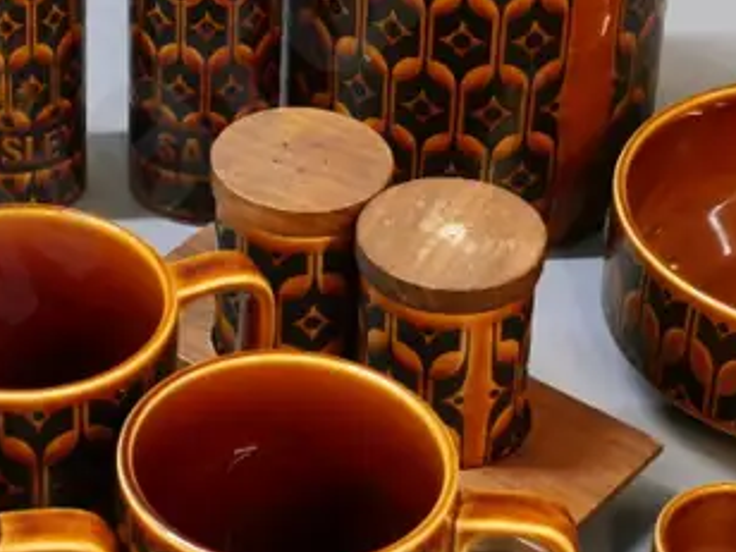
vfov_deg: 11.1
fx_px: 2828
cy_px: 208
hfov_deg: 14.7
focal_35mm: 133
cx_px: 62
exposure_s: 1/80
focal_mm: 20
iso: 3200
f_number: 5.6
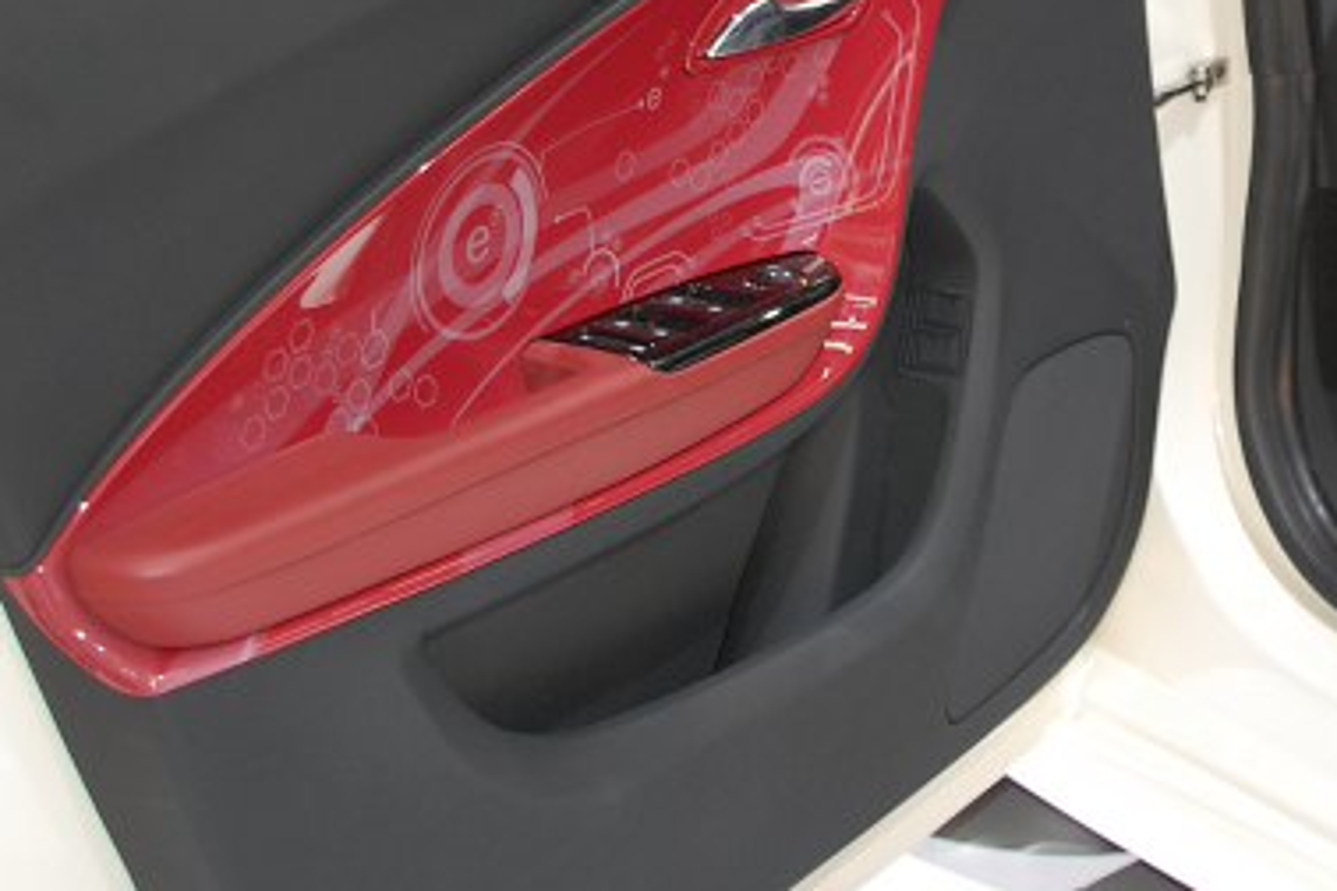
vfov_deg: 18.2
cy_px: 5
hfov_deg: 27.0
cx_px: 1125
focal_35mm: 73
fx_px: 2711
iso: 400
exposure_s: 1/60
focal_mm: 18
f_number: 3.5
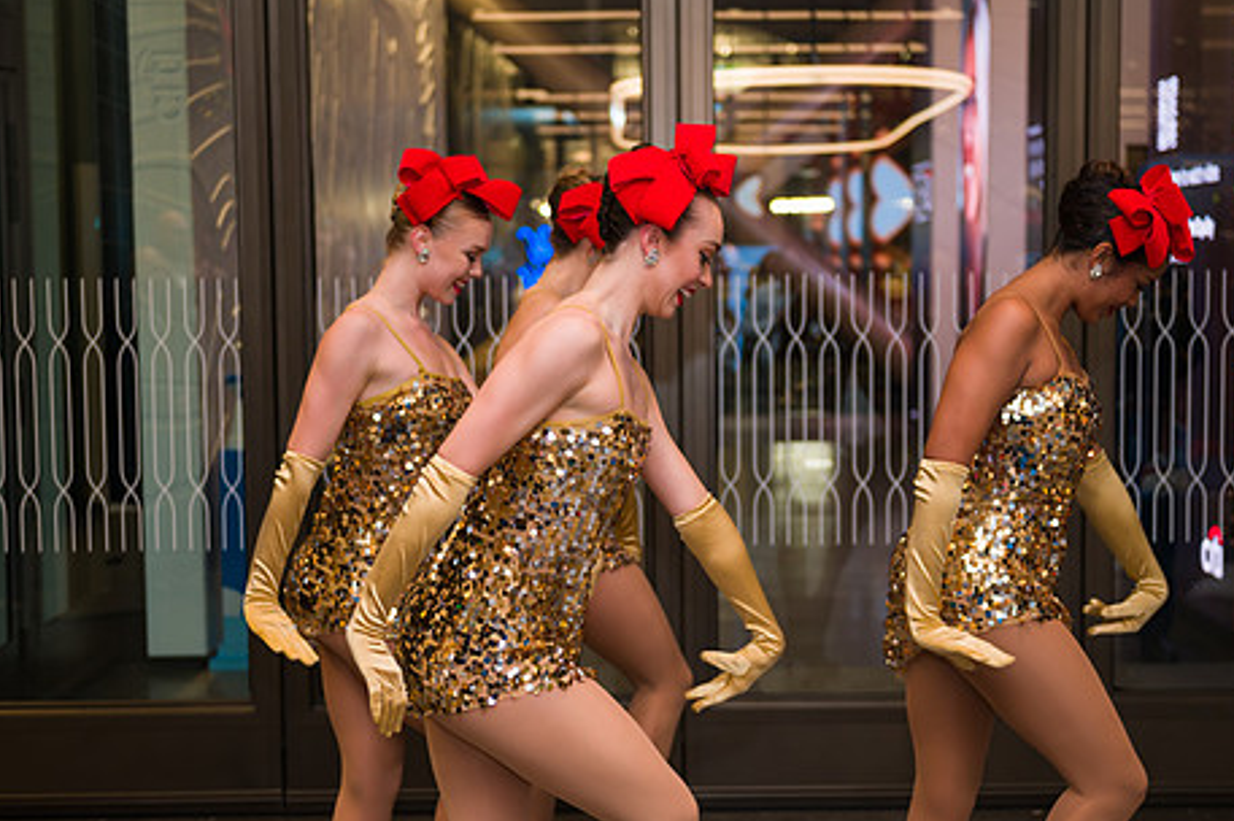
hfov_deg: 30.5
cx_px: 675
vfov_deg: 20.6
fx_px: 2261
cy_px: 465
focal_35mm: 66
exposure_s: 1/160
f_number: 3.2
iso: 400
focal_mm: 52
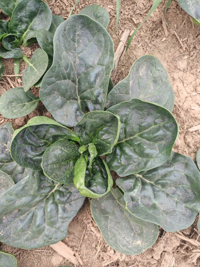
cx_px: 100
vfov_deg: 65.3
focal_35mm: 27
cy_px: 134
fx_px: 208
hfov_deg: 51.3
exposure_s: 1/190
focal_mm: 5.52
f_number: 1.95
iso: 50
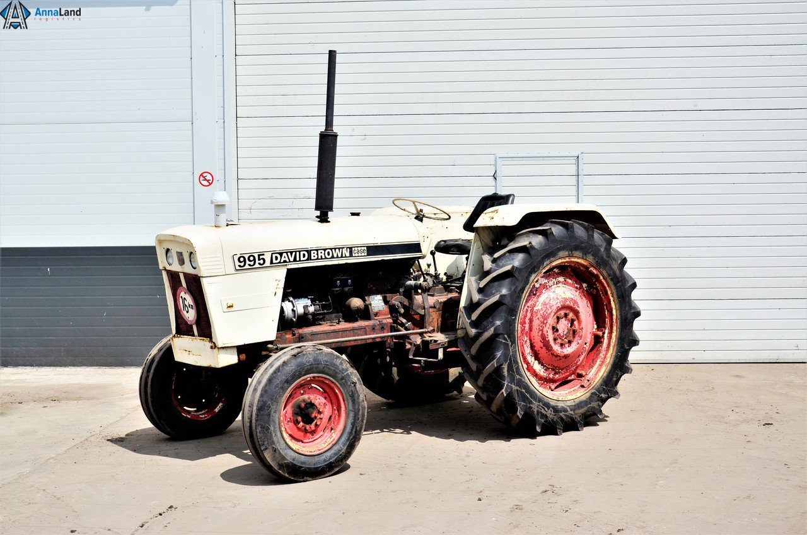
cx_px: 404
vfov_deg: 29.7
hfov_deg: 43.7
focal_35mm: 45
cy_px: 268
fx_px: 1007
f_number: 7.1
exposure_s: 1/1250
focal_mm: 30
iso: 125
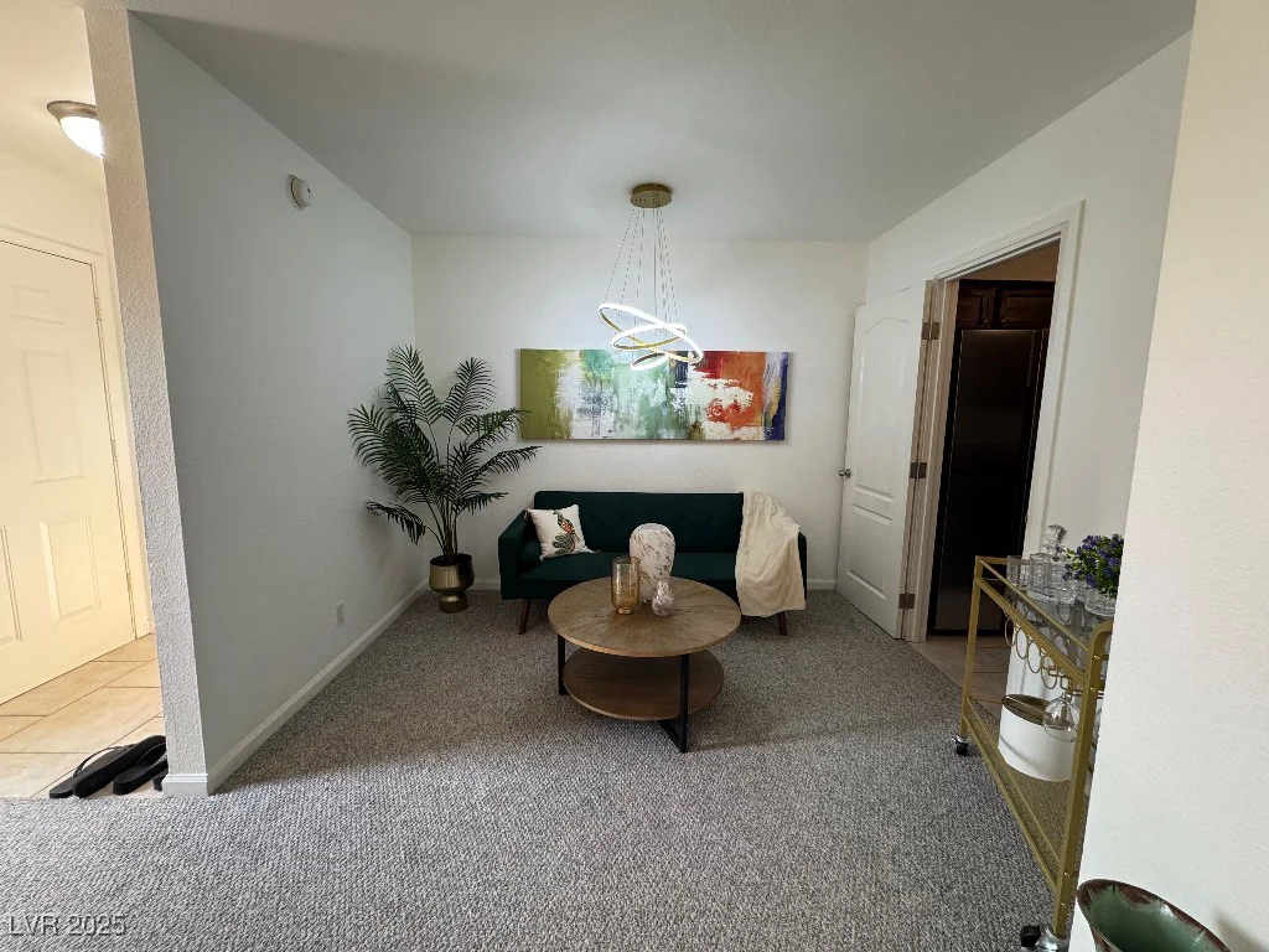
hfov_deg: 102.1
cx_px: 634
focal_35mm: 14
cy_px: 476
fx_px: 513
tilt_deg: -8.7
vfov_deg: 85.7
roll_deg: -1.2
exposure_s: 1/120
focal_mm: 2.22
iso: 200
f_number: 2.2
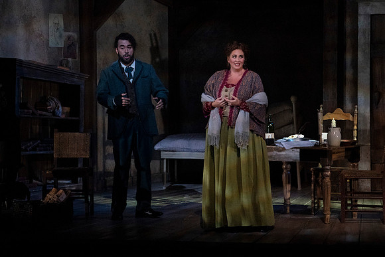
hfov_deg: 10.3
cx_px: 192
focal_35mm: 200
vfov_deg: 6.9
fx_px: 2139
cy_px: 128
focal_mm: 200
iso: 16000
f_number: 11
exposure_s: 1/320
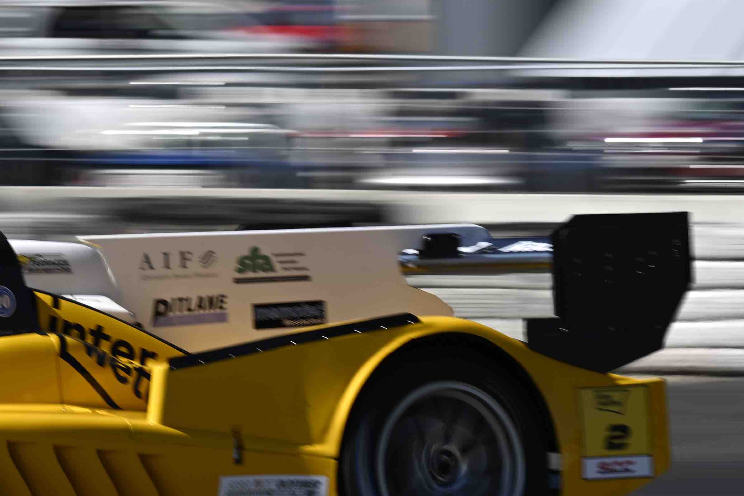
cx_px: -189
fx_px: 9280
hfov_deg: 4.6
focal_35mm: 449
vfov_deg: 3.1
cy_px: 40
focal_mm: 130
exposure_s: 1/80
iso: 32
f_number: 10
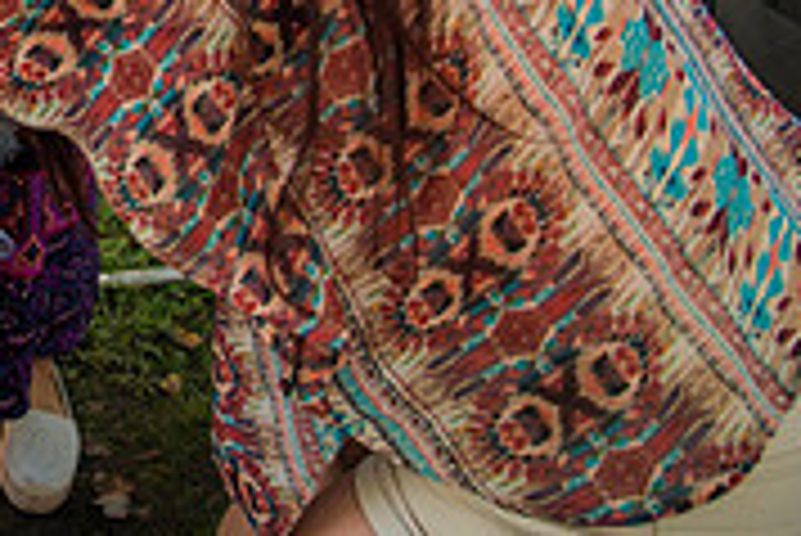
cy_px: -232
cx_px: -194
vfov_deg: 16.2
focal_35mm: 78
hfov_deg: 23.4
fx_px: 1737
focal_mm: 24
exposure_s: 1/125
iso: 125
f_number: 4
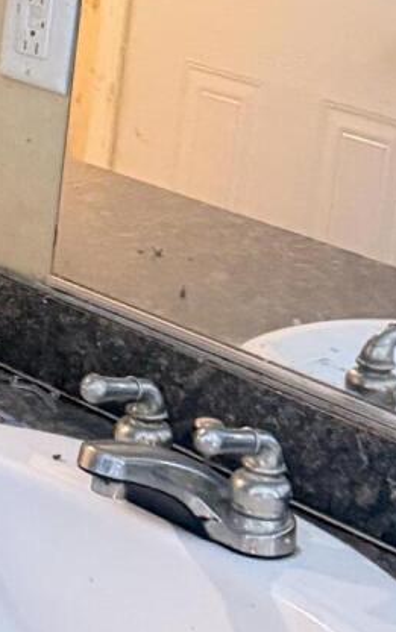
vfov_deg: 16.8
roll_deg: -1.8
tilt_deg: -12.7
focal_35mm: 122
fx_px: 2104
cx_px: -643
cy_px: 18
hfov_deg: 9.3
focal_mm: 6.76
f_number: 1.78
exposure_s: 1/40
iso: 1000
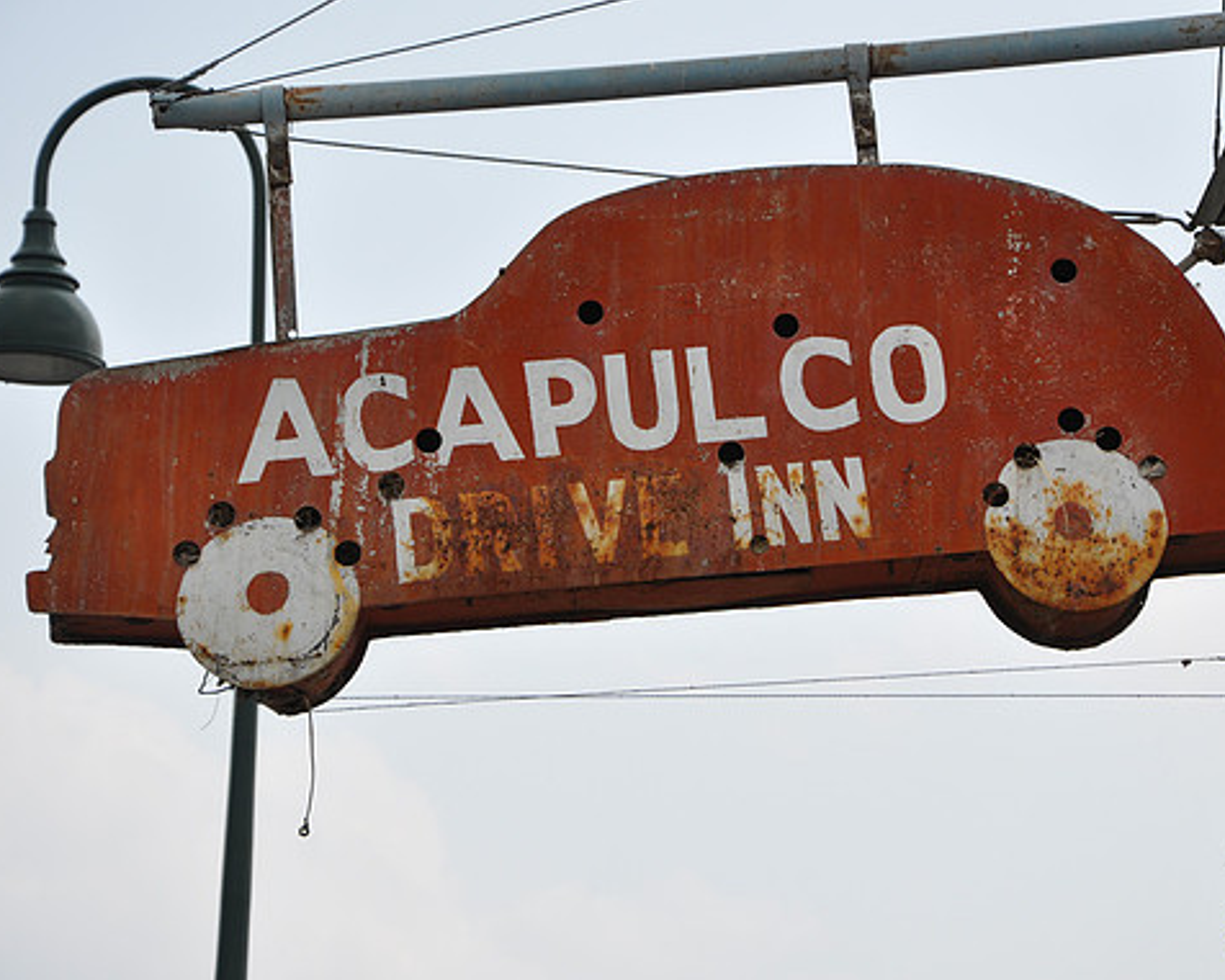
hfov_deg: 15.0
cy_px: 490
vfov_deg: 12.0
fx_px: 4662
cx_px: 710
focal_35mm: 129
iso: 200
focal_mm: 75
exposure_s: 1/250
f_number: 8
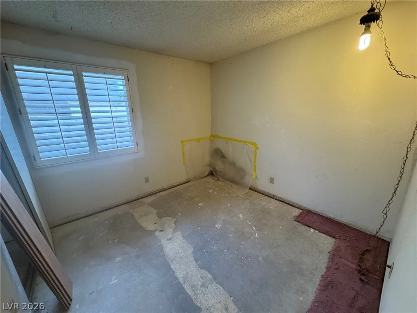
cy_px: 156
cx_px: 208
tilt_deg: -15.4
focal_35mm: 14
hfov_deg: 102.1
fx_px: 169
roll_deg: +1.4
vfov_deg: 85.7
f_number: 2.2
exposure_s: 1/60
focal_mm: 2.22
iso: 200
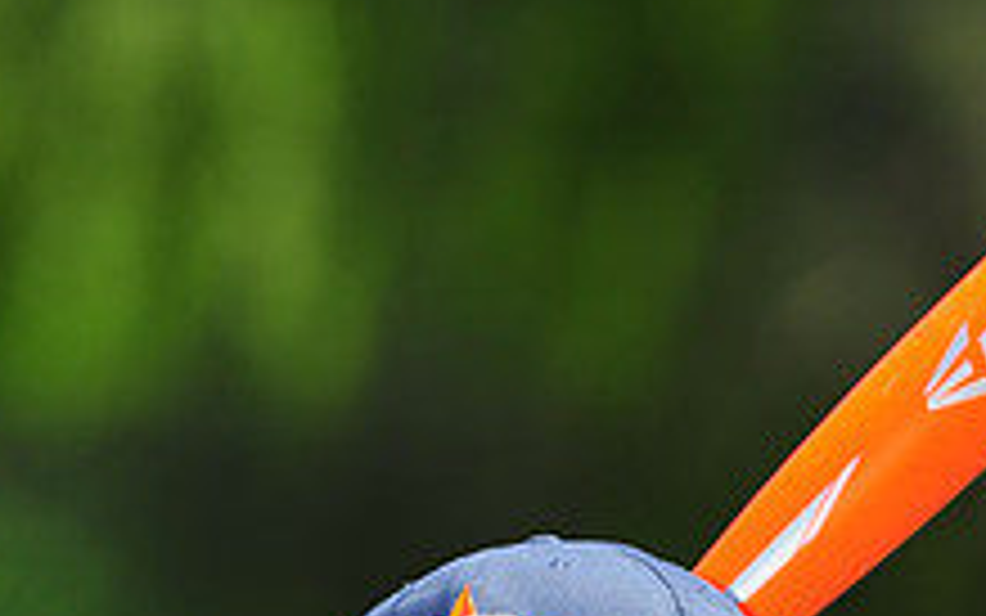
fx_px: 14488
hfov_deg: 3.9
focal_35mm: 539
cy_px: 764
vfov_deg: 2.4
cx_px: 441
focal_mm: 200
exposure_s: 1/1000
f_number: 4.5
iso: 200
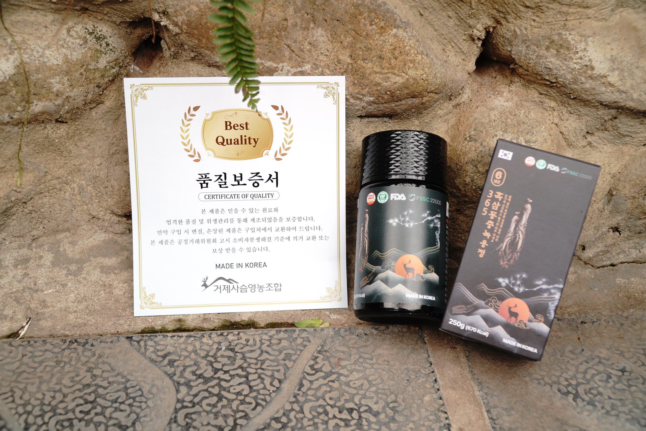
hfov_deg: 47.9
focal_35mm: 40
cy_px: 216
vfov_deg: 33.0
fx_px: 727
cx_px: 323
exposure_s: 1/125
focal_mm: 27
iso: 100
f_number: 4.5
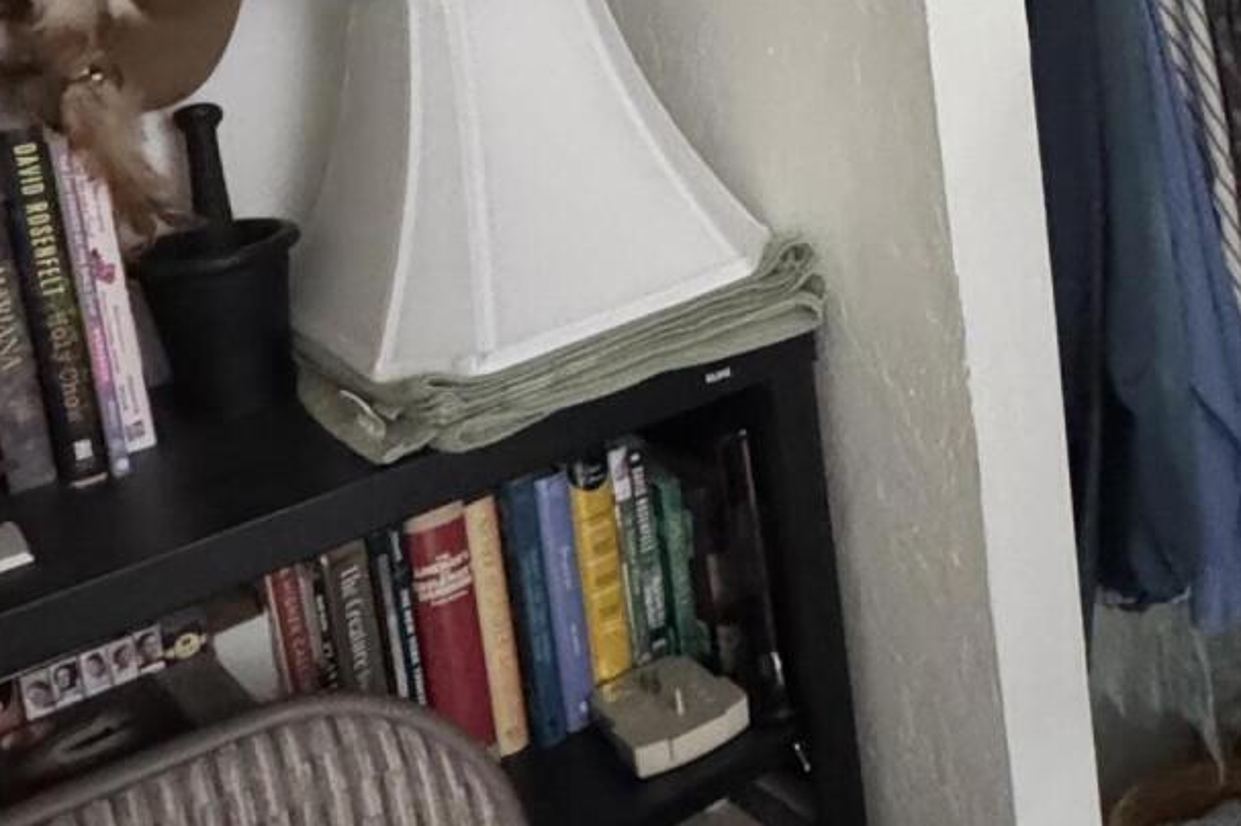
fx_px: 1654
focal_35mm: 48
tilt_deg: -9.3
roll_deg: +6.0
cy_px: 31
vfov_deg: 26.7
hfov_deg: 39.6
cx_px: 987
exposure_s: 1/30
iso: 1250
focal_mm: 2.22
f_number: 2.2
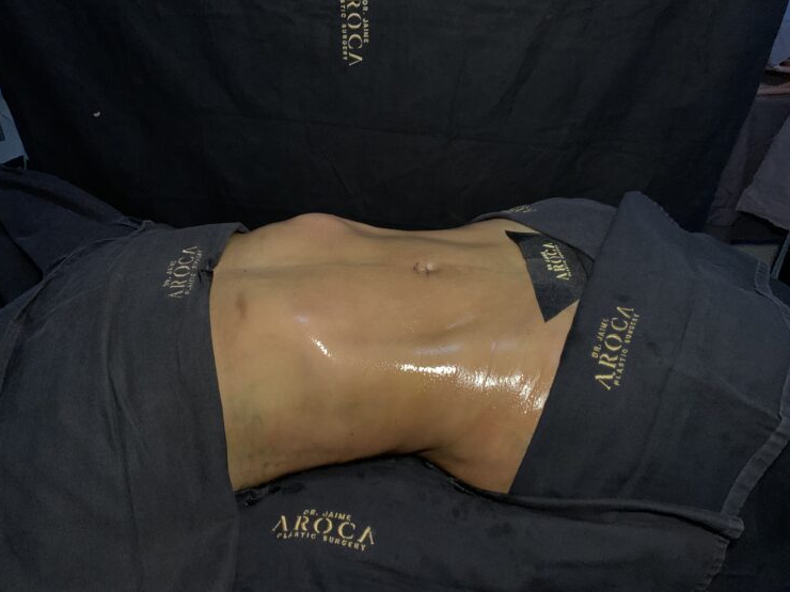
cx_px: 396
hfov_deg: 65.3
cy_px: 289
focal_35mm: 27
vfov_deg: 51.3
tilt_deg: -35.6
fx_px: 616
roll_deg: -1.3
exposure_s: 1/30
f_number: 1.8
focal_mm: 4.25
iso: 400
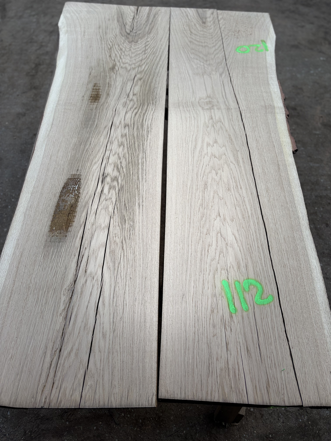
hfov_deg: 53.1
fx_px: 331
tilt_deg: -56.9
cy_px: 220
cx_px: 166
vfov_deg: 67.3
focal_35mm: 26
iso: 32
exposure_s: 1/146
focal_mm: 5.96
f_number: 1.6
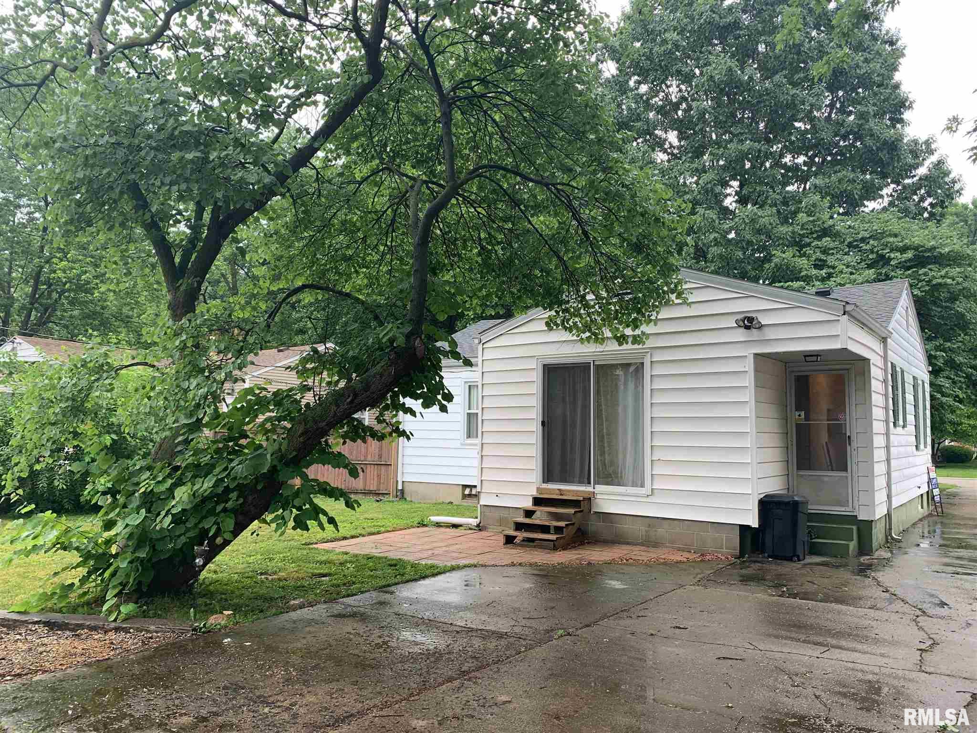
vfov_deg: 53.1
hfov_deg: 67.3
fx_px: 734
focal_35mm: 26
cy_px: 366
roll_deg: -1.3
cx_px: 488
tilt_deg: +4.6
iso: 40
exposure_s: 1/121
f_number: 1.8
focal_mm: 4.25
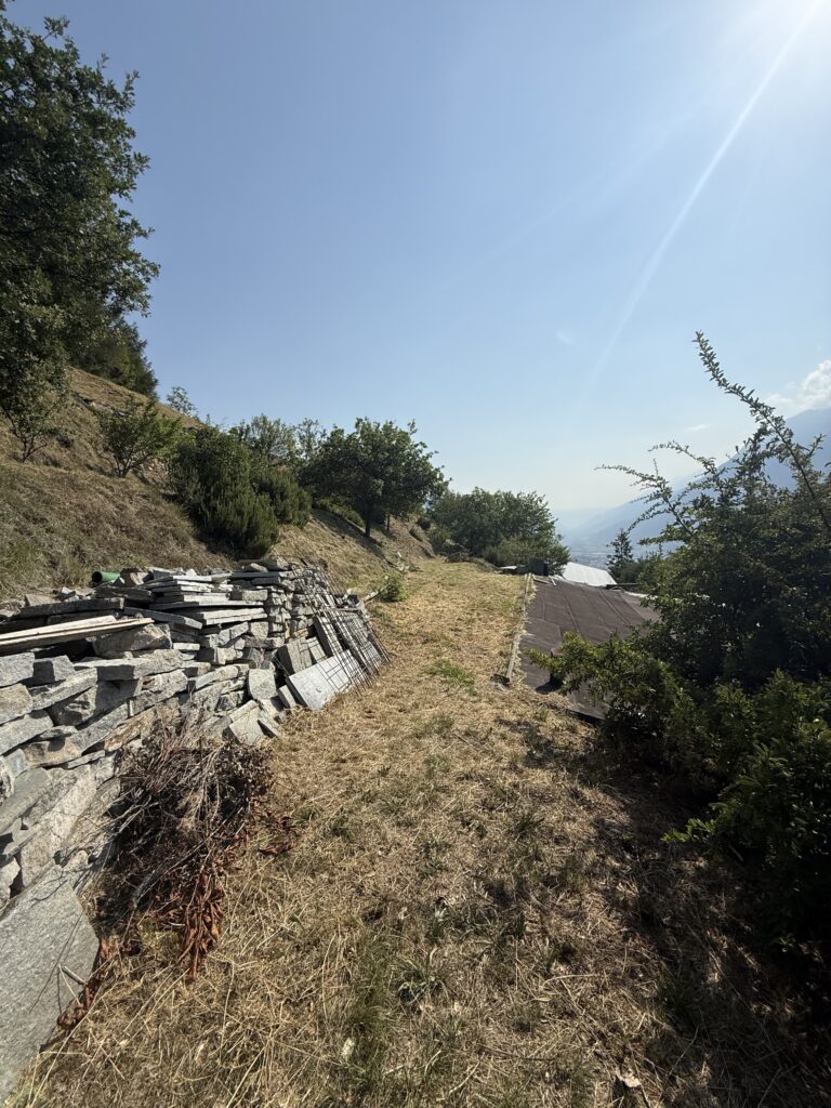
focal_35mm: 14
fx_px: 448
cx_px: 416
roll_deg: +3.4
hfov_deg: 85.7
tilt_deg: -1.3
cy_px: 554
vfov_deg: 102.1
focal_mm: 2.22
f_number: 2.2
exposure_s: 1/4425
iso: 50
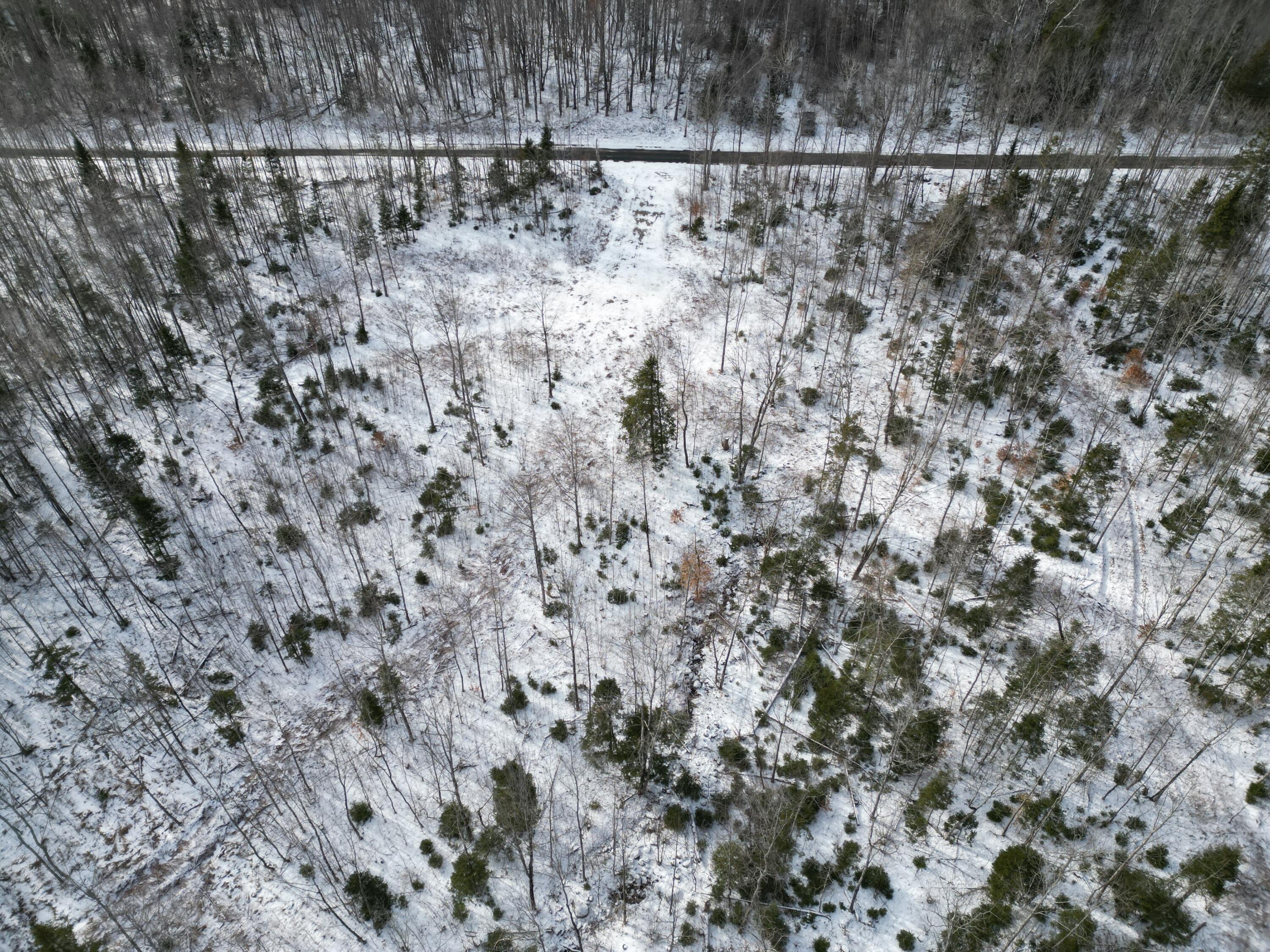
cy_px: 476
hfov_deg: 71.6
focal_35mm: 24
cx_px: 635
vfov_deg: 56.8
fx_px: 881
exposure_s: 1/2000
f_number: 1.7
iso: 130
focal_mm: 6.72
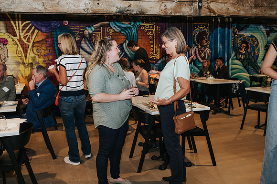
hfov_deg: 51.7
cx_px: 135
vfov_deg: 35.8
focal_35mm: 37
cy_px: 86
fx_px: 286
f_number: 2.8
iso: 800
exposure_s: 1/200
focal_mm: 35
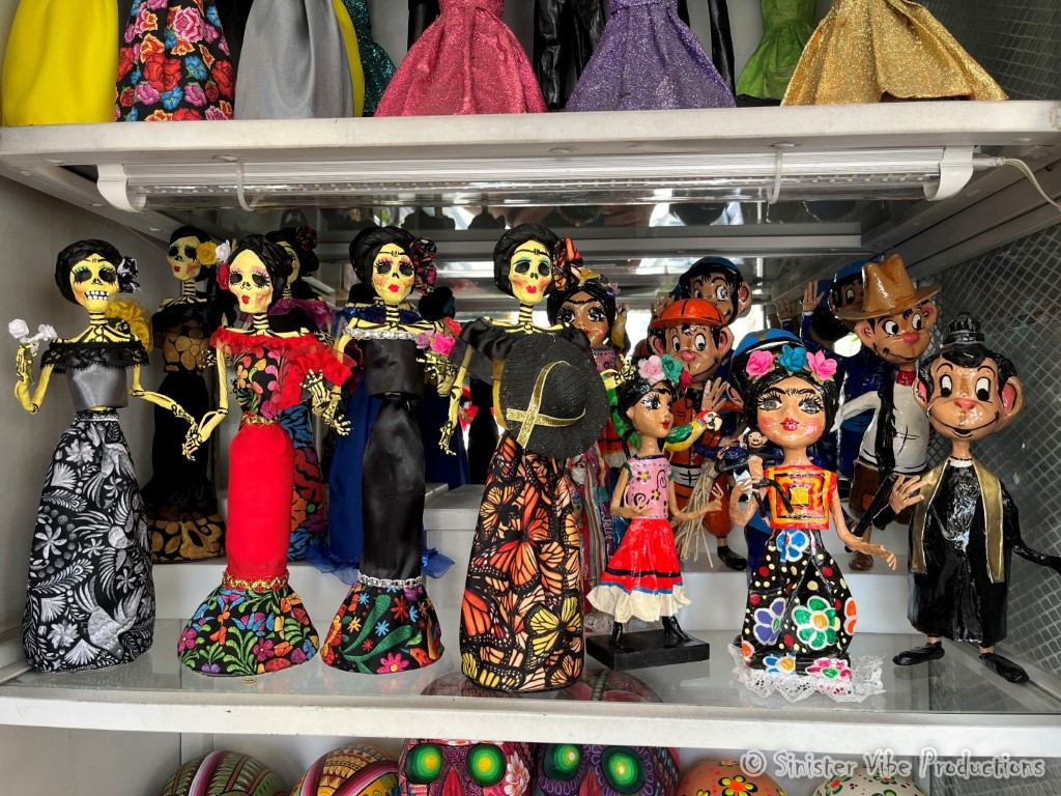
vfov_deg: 53.1
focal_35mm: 26
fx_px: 797
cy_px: 398
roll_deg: -0.3
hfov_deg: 67.3
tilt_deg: +2.6
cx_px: 530
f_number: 1.6
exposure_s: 1/121
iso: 80
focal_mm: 5.1
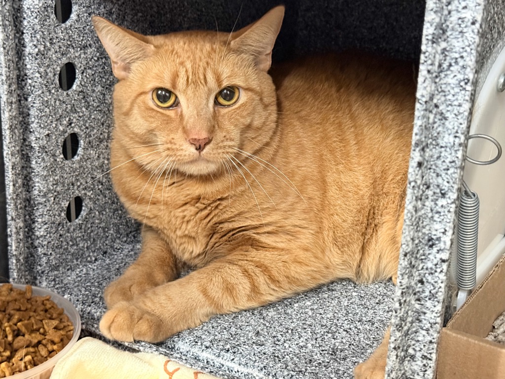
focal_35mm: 48
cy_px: 190
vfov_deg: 30.3
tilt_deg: -20.3
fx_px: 700
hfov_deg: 39.7
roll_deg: -1.4
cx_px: 252
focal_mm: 6.76
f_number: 1.78
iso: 500
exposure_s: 1/30
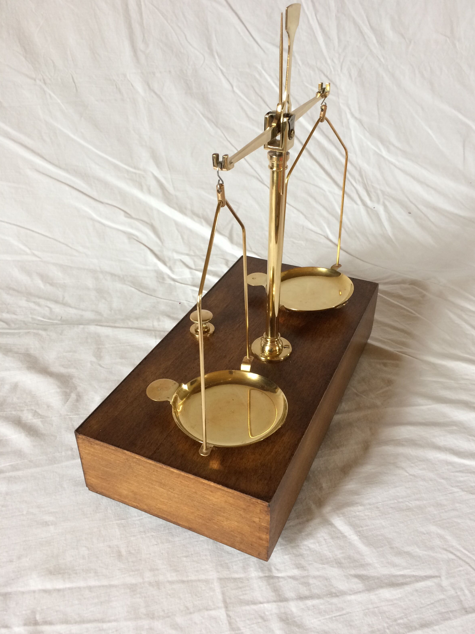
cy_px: 319
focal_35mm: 30
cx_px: 244
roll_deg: +1.5
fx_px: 549
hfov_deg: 46.8
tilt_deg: -35.6
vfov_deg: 60.0
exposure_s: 1/33
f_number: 2.2
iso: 125
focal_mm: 4.15
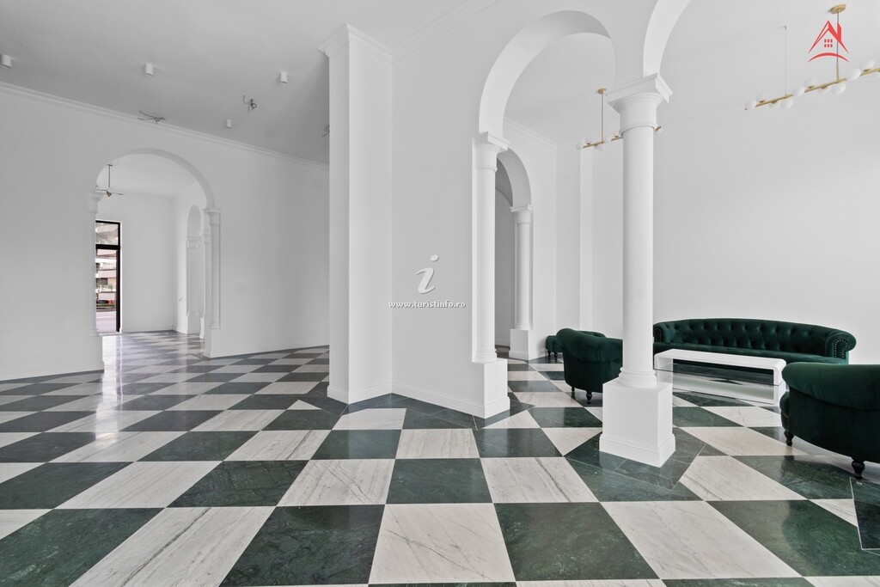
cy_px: 294
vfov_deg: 77.3
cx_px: 440
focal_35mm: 15
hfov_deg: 100.4
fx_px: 367
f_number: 10
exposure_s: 1/10
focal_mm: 10
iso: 400
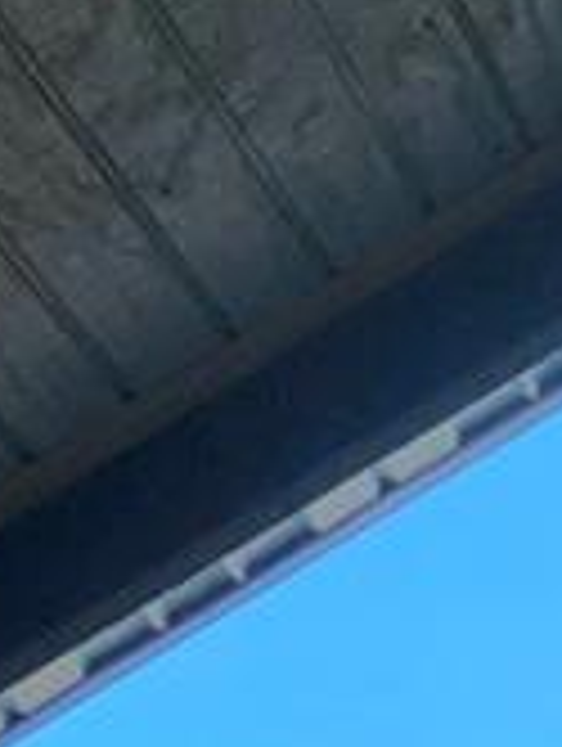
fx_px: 3584
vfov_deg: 9.2
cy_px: 2349
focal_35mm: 166
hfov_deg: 7.8
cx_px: 1668
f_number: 1.8
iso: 20
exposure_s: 1/385
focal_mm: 5.4
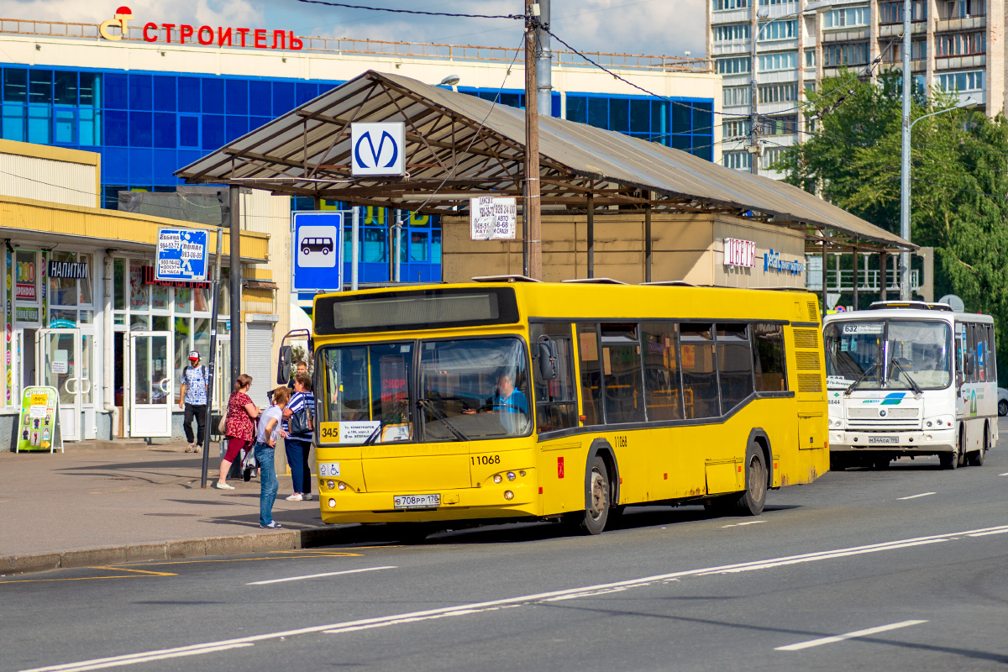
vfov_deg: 11.8
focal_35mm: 116
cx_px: 504
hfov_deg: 17.6
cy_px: 336
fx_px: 3248
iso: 160
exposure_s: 1/4000
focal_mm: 116
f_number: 4
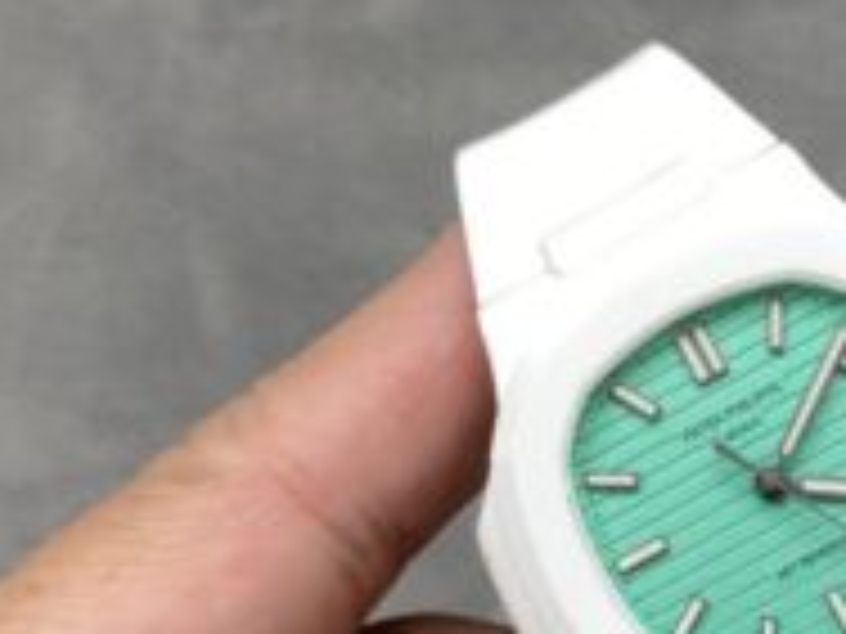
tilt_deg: -66.2
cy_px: 603
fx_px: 2028
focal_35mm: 83
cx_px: 837
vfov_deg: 17.4
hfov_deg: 22.7
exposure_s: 1/175
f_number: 1.8
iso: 32
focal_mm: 4.25
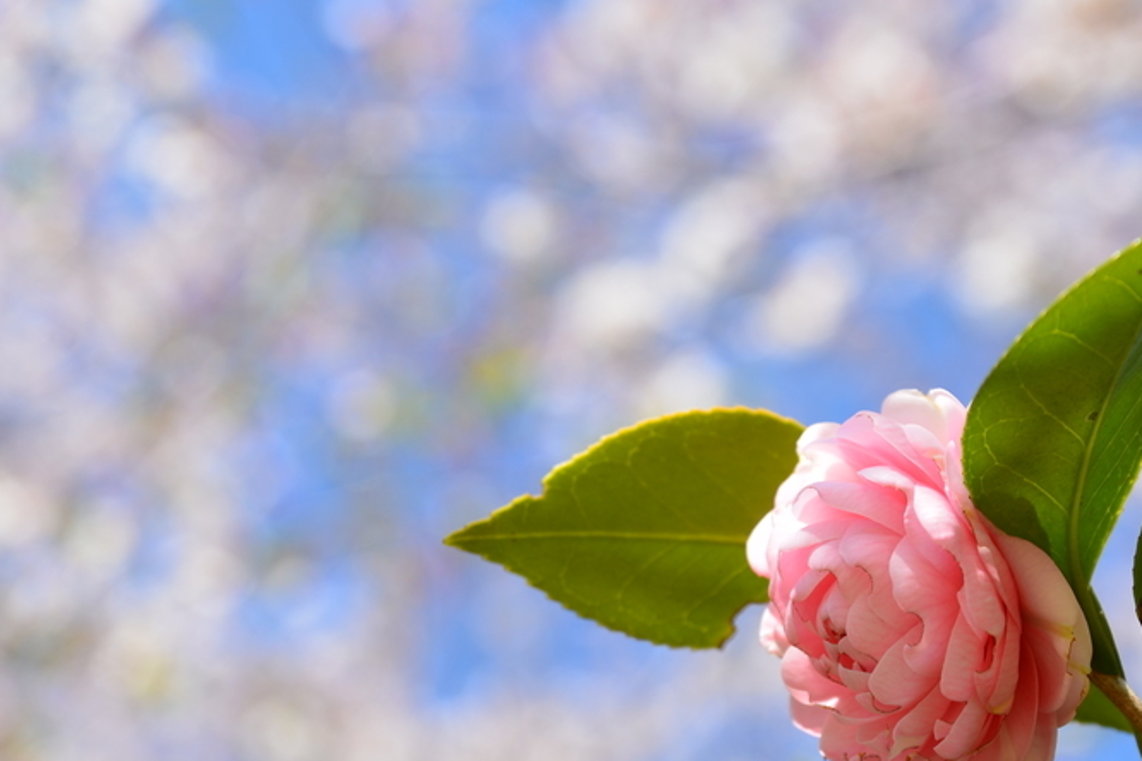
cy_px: 503
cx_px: 712
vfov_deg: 11.5
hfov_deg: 17.2
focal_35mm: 119
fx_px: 3775
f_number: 6.3
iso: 100
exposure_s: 1/250
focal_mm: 66
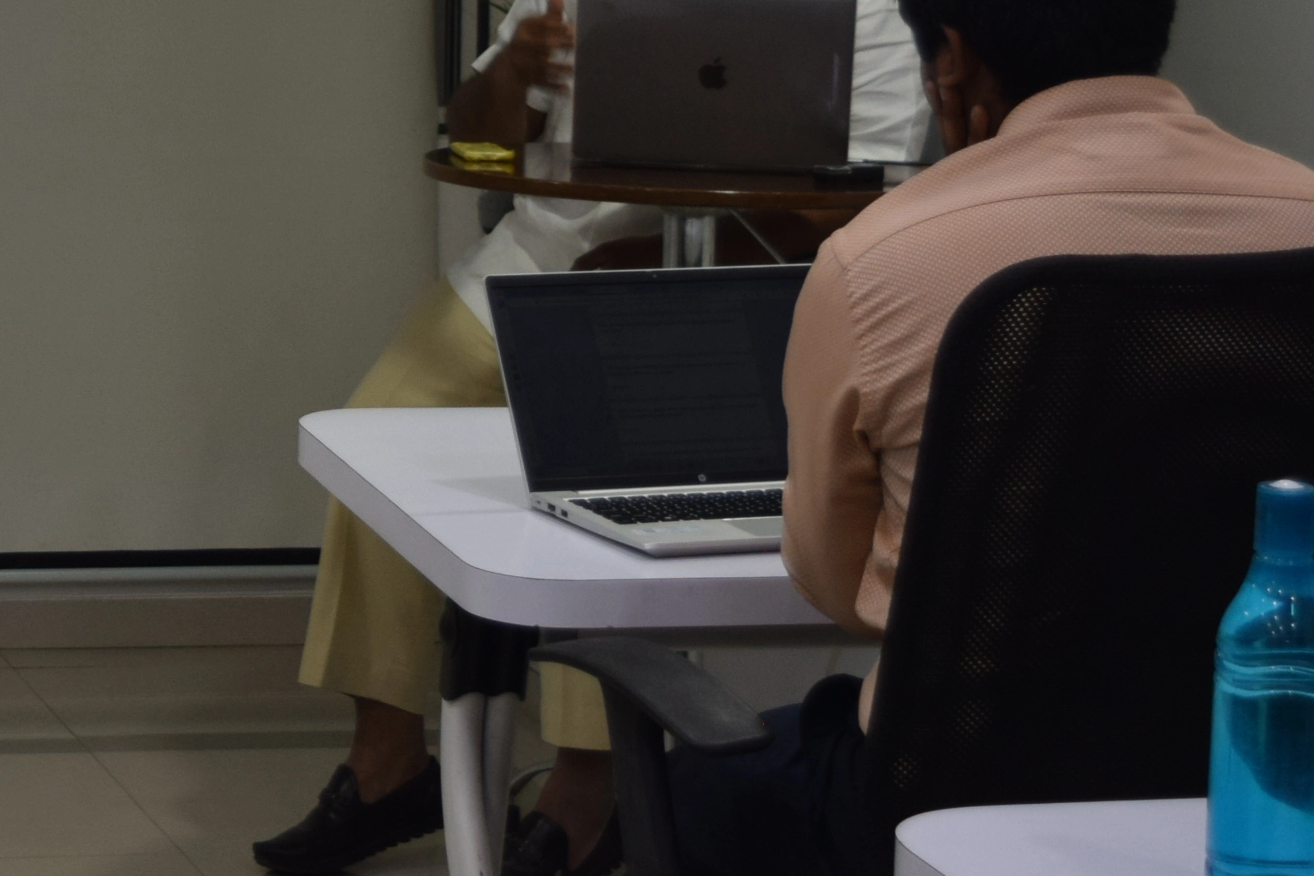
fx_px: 4799
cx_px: -244
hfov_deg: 15.1
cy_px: -95
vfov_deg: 10.3
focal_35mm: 132
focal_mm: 29
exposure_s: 1/60
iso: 400
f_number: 4.2
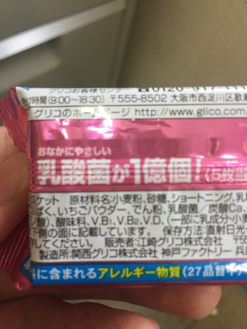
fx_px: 276
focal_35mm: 29
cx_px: 124
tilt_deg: -61.3
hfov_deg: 48.2
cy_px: 164
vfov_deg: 61.7
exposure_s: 1/33
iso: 64
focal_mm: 4.15
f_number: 2.2
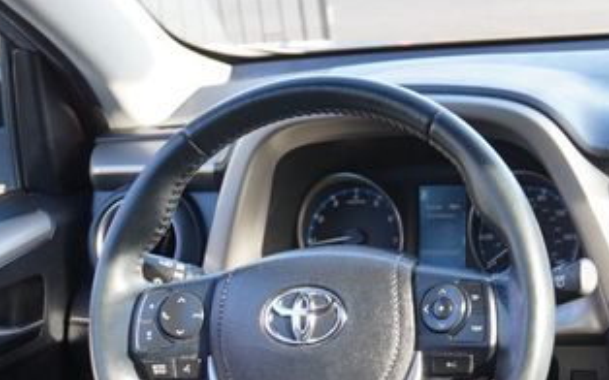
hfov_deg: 24.5
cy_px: 361
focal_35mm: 81
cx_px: 590
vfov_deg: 15.9
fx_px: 1344
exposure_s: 1/60
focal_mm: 26
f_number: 4.5
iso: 250
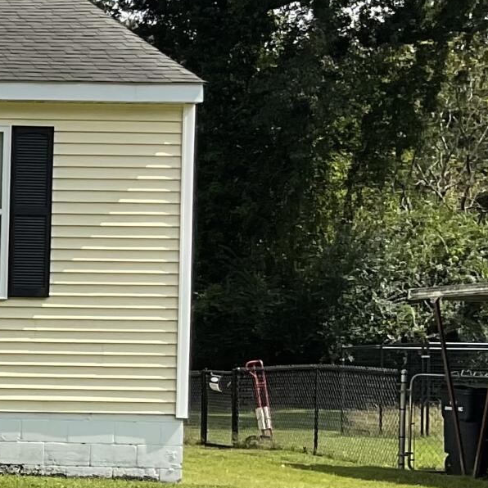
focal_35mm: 129
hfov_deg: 11.8
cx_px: -539
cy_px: 373
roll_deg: -1.1
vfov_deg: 13.5
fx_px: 2057
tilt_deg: -1.9
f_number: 1.8
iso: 16
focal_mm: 3
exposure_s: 1/1730
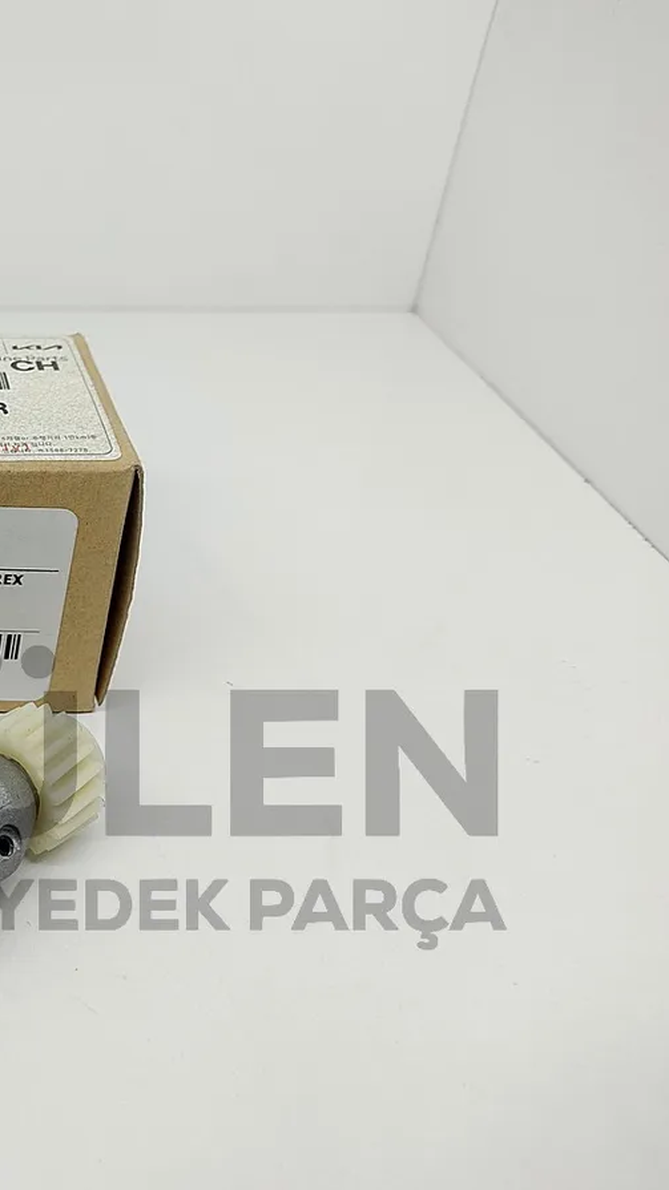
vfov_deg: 52.8
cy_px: 597
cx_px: -118
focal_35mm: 38
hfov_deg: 27.7
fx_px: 1199
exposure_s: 1/120
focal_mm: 4.74
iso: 159
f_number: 1.79
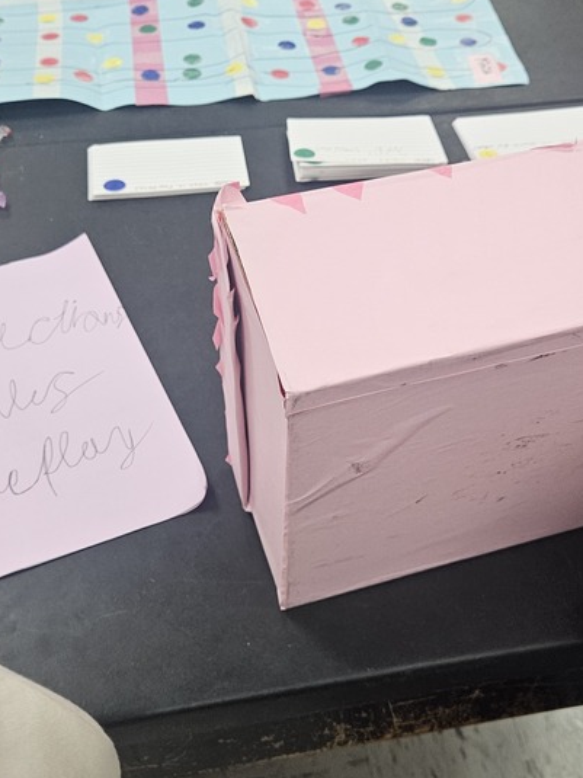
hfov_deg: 32.7
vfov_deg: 42.9
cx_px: 358
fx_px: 988
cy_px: 409
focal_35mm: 44
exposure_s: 1/120
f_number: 1.8
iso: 250
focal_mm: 5.4
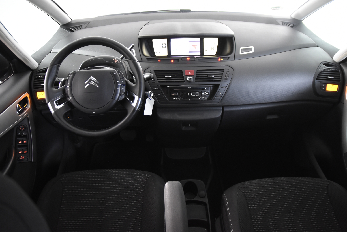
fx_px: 246
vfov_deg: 50.4
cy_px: 116
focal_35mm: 26
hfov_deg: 70.4
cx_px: 174
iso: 1600
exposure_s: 1/30
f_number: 2.8
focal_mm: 17
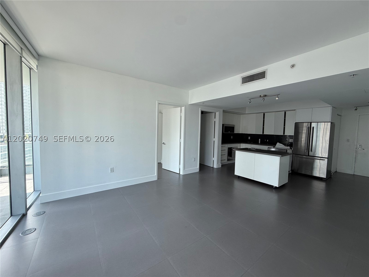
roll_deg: -1.3
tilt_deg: -2.1
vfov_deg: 85.7
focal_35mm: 14
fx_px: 149
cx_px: 184
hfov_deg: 102.1
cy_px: 138
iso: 50
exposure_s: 1/99
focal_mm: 2.22
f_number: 2.2
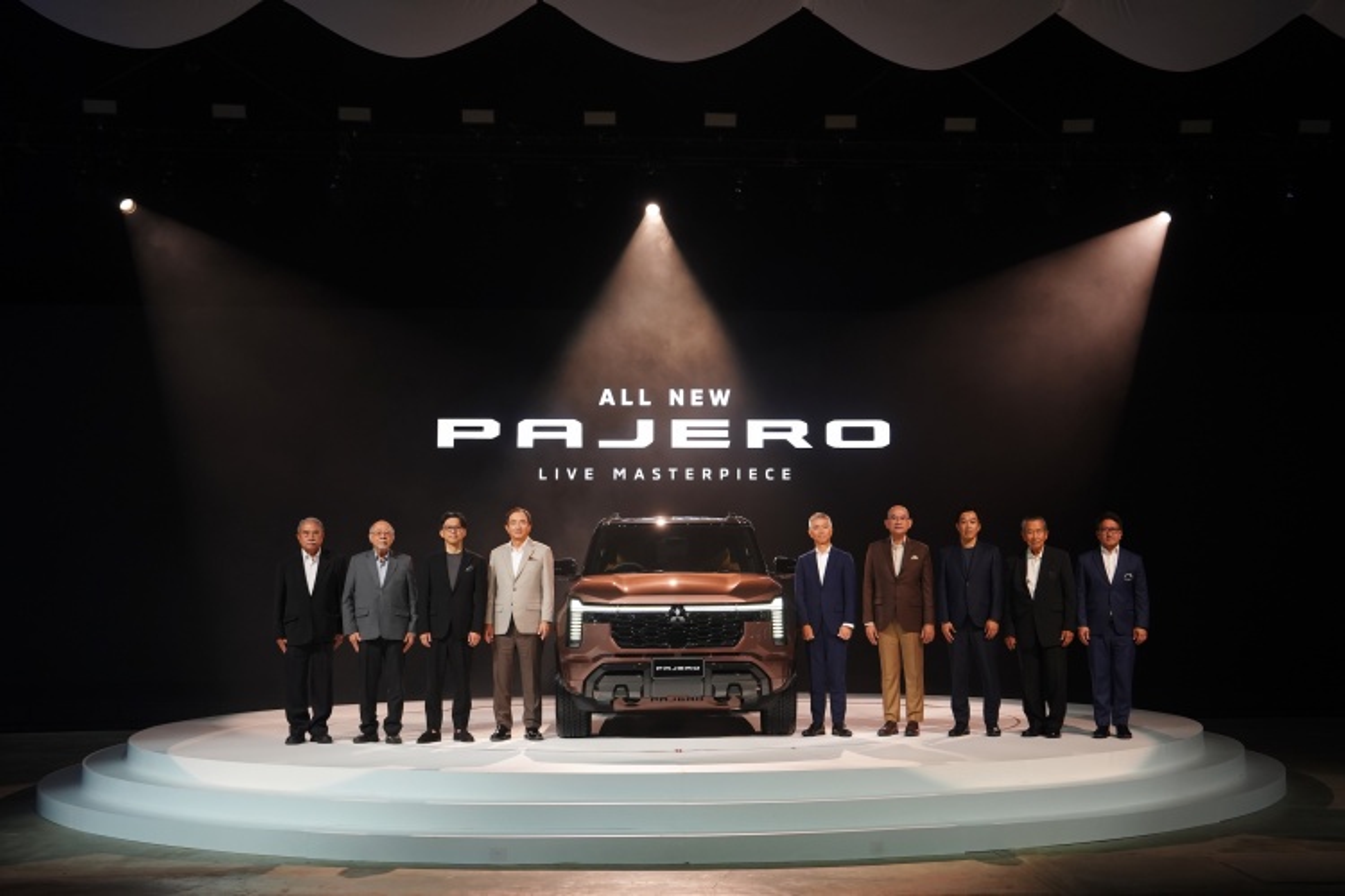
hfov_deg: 48.5
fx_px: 1494
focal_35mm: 40
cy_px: 448
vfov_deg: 33.4
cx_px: 672
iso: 800
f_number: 4
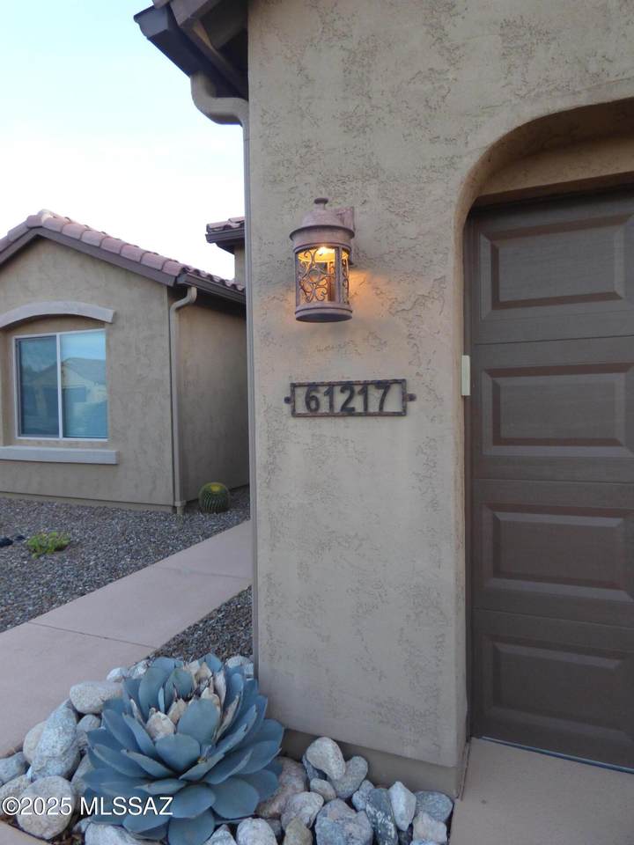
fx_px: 513
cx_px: 317
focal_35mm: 21
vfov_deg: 79.0
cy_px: 422
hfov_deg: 63.4
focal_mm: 3.64
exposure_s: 1/60
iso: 320
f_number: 2.8
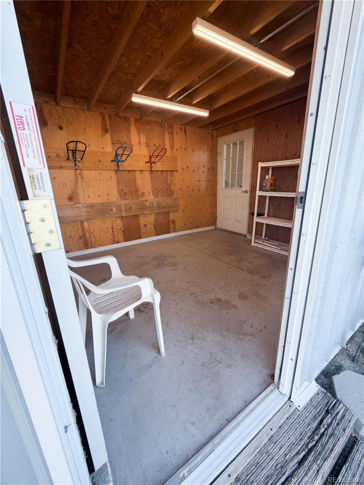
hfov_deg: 85.7
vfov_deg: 102.1
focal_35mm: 14
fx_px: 196
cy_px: 242
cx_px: 182
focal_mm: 2.22
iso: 64
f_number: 2.2
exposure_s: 1/120
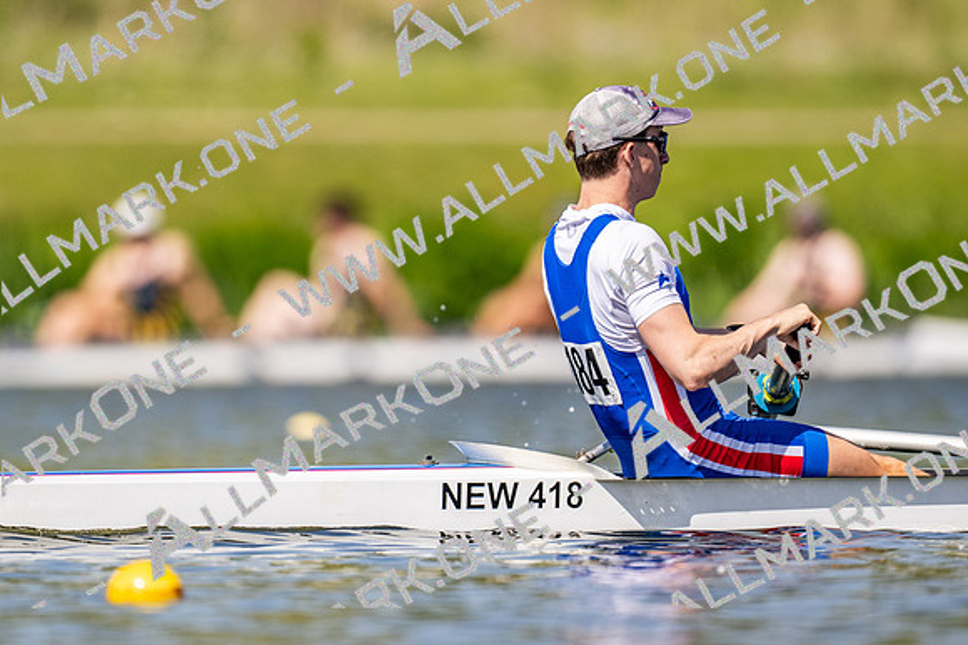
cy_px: 322
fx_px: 24191
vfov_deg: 1.5
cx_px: 484
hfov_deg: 2.3
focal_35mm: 900
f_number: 4
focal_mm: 600
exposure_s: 1/2500
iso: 250
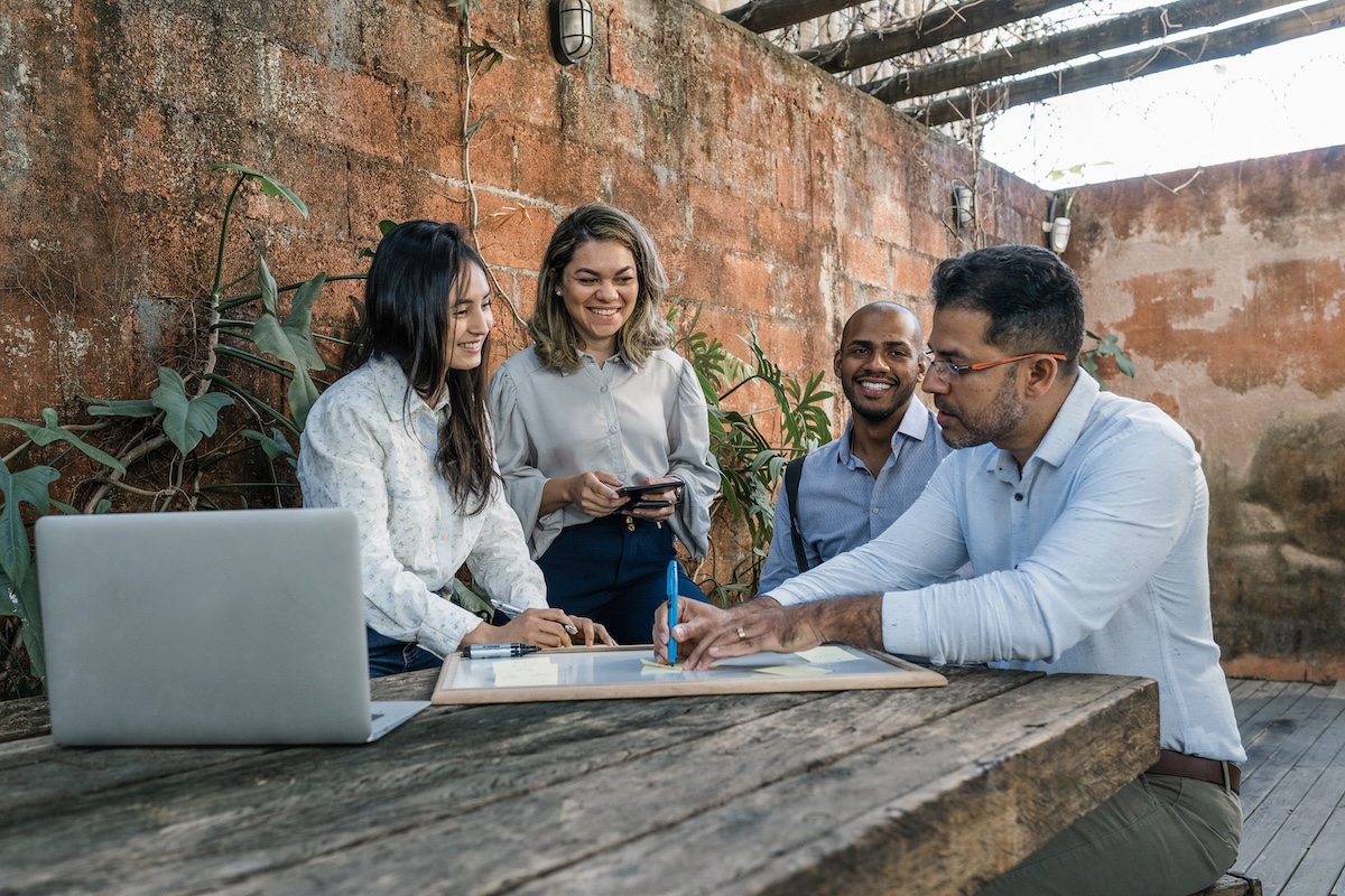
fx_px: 1308
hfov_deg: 54.4
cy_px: 448
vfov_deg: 37.9
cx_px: 672
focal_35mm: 35
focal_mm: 35
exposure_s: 1/250
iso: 800
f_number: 4.5
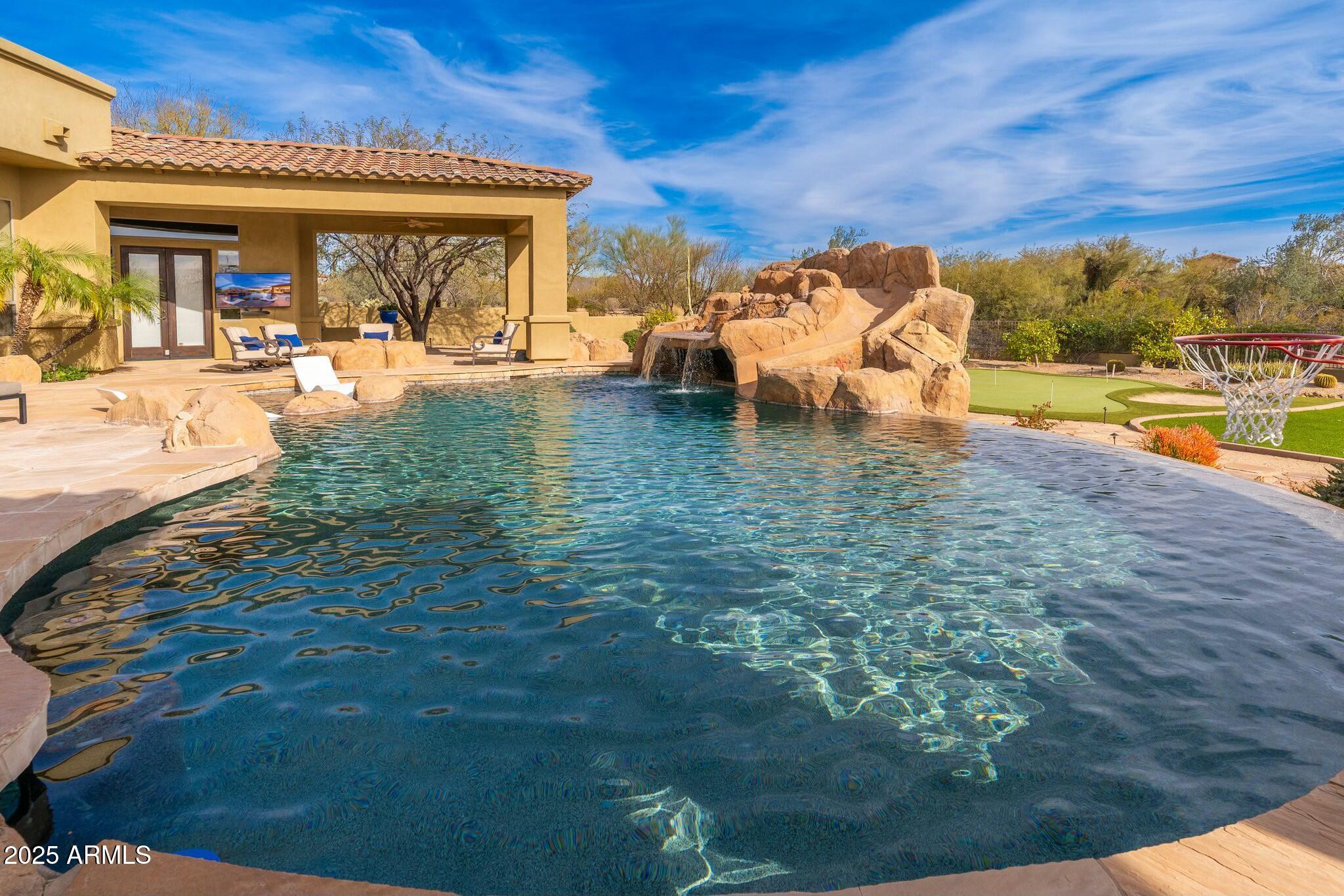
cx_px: 672
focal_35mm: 20
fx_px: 728
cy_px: 448
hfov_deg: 85.4
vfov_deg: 63.2
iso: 250
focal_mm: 19.5
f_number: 8
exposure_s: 1/750
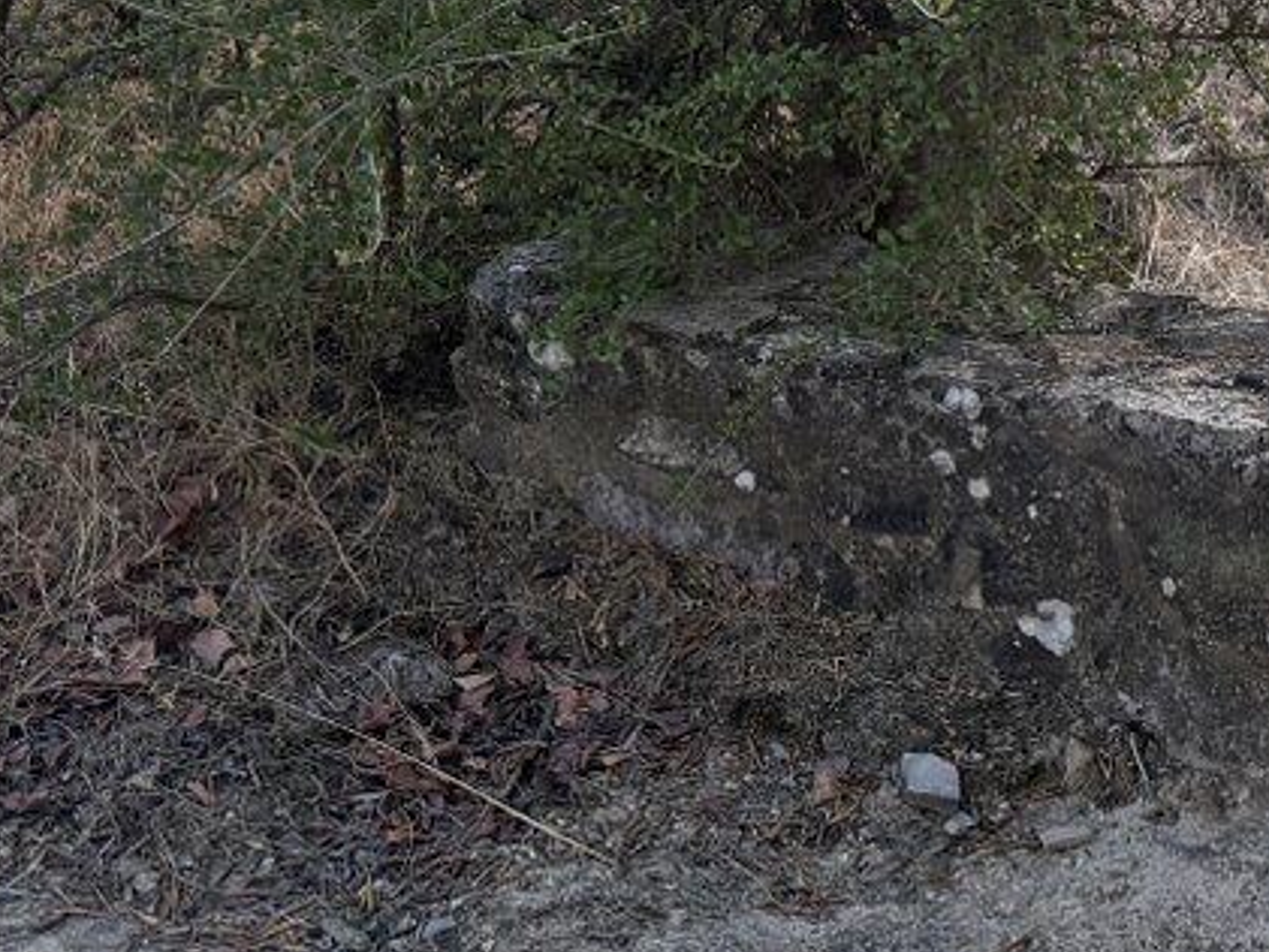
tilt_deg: -13.7
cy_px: -217
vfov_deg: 17.1
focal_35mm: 82
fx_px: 3007
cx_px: 1893
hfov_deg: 20.5
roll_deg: +1.5
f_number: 1.78
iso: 100
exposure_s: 1/532
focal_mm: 6.76
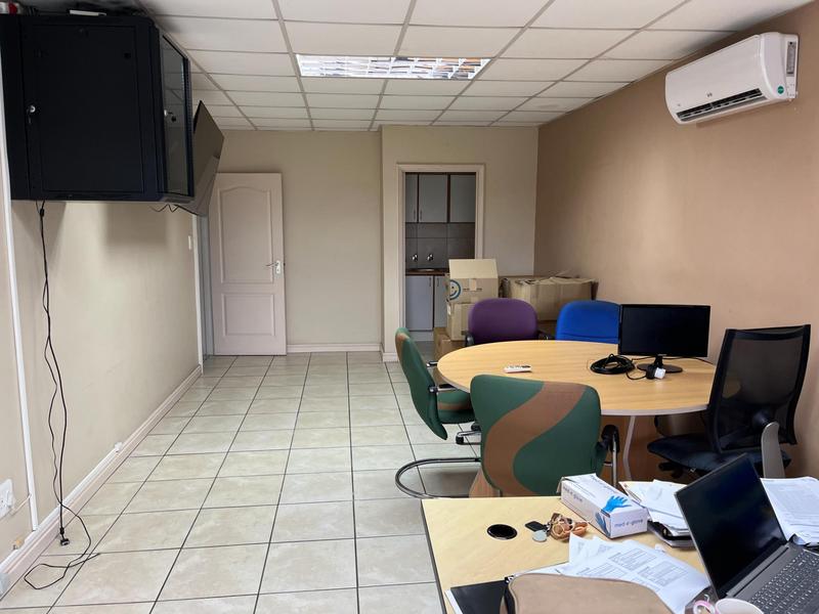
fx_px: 615
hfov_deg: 67.3
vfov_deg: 53.1
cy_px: 307
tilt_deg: -5.6
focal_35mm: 26
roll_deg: -0.2
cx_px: 410
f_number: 1.6
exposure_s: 1/100
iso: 125
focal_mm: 5.1
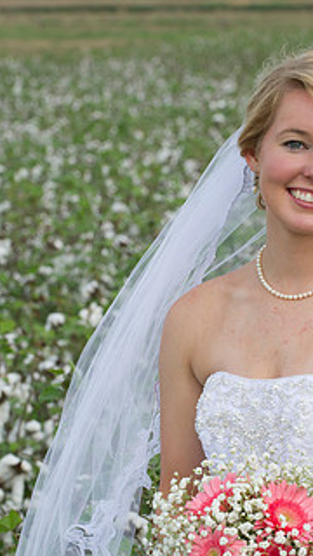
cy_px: 309
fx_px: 3364
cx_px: 196
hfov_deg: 5.3
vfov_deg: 9.5
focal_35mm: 228
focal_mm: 120
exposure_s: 1/160
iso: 200
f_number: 8
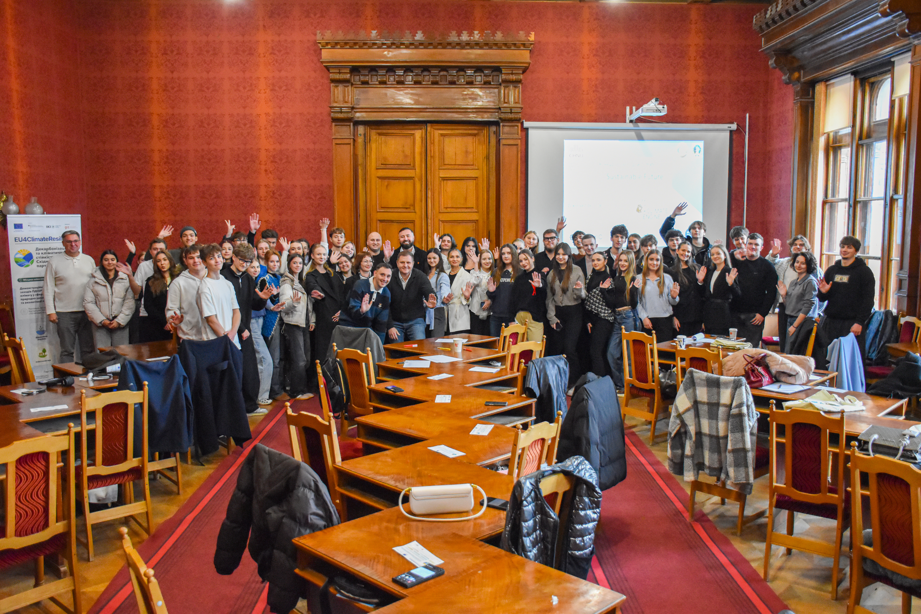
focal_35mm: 30
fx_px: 767
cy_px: 307
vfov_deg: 43.6
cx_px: 460
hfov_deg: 61.9
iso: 3200
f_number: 3.5
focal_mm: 20
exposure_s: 1/60
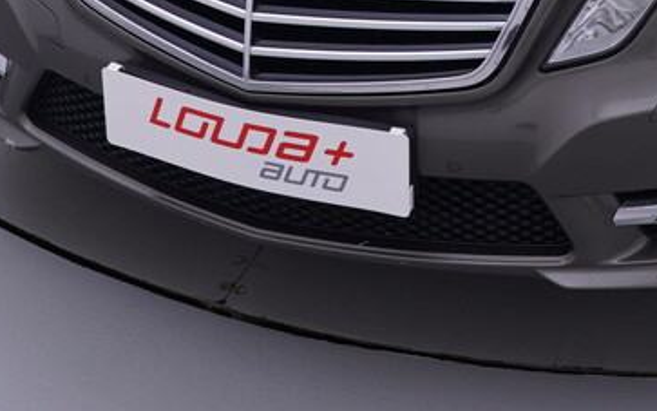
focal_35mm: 91
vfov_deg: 12.5
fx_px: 1630
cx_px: 530
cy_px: -438
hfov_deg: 22.5
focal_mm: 15
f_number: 5
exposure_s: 1/80
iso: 200
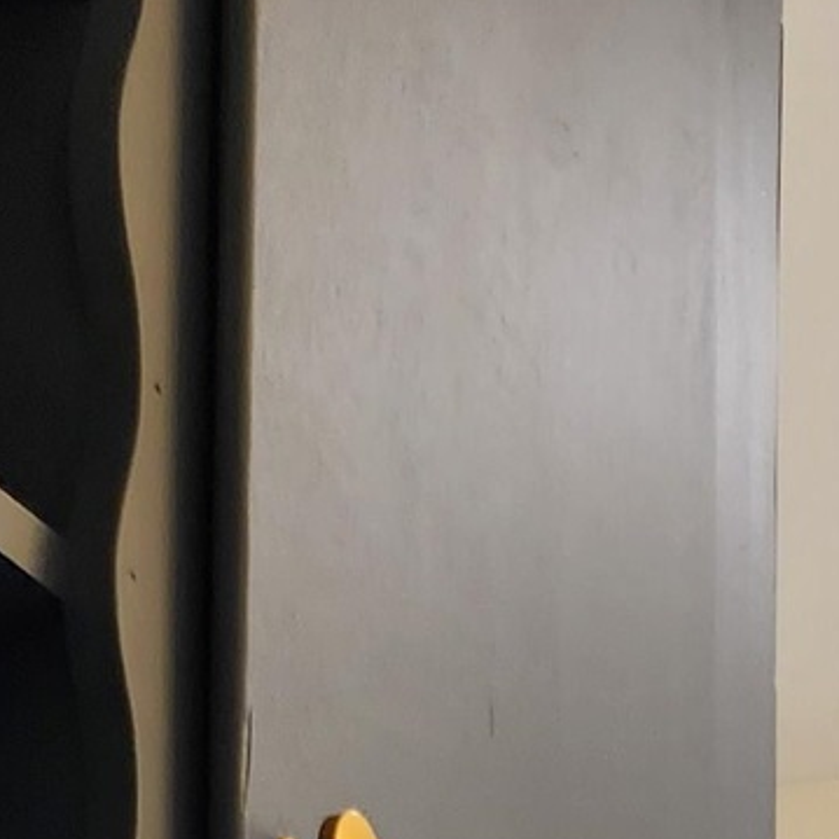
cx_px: 1299
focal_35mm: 136
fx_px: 3729
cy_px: 2332
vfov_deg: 10.2
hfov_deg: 12.2
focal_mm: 5
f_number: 1.8
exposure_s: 1/120
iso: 125
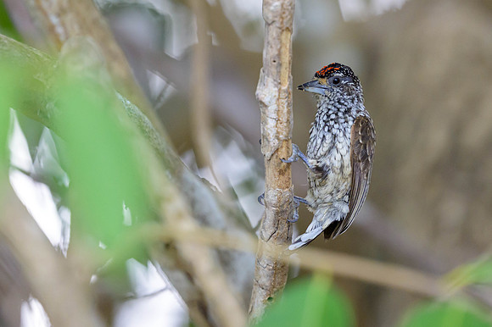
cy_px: 168
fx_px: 14055
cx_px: 283
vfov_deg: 1.3
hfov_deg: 2.0
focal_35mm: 1029
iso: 2200
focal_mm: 560
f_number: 4
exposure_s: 1/1000
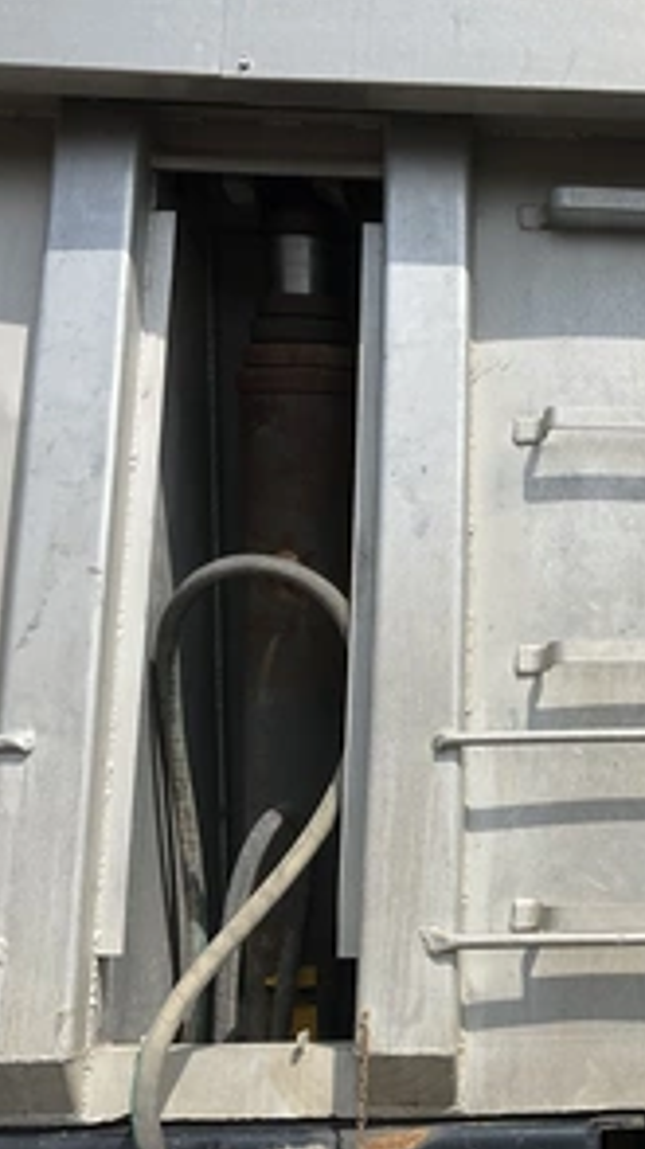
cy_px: 571
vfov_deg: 47.4
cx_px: 645
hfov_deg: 26.2
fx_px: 1310
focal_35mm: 43
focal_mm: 3
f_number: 1.8
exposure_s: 1/2538
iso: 25
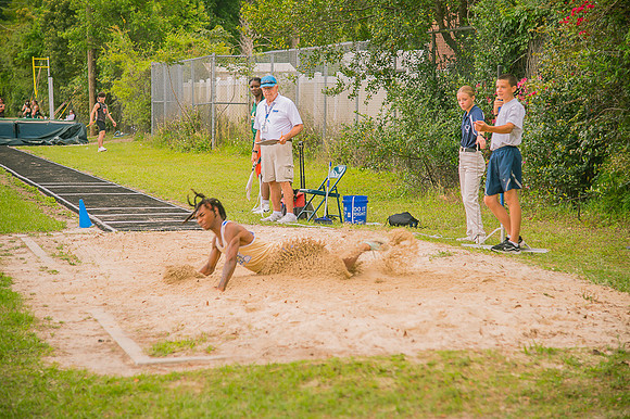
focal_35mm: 98
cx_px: 315
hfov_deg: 20.8
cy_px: 210
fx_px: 1714
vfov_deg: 13.9
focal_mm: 98
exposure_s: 1/200
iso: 200
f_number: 4
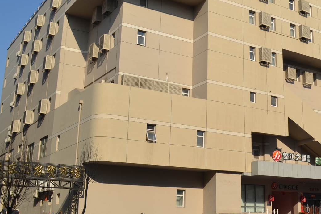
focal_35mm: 56
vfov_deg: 24.1
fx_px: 499
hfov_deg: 34.8
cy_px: 81
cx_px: 247
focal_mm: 22
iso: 100
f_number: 9
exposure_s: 1/320
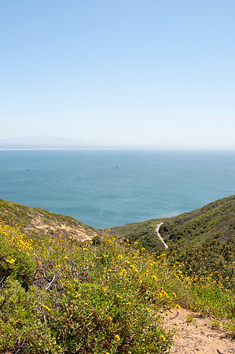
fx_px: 368
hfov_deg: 35.4
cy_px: 177
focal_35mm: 38
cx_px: 118
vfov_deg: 51.3
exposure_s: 1/250
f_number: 10
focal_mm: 25
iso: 200
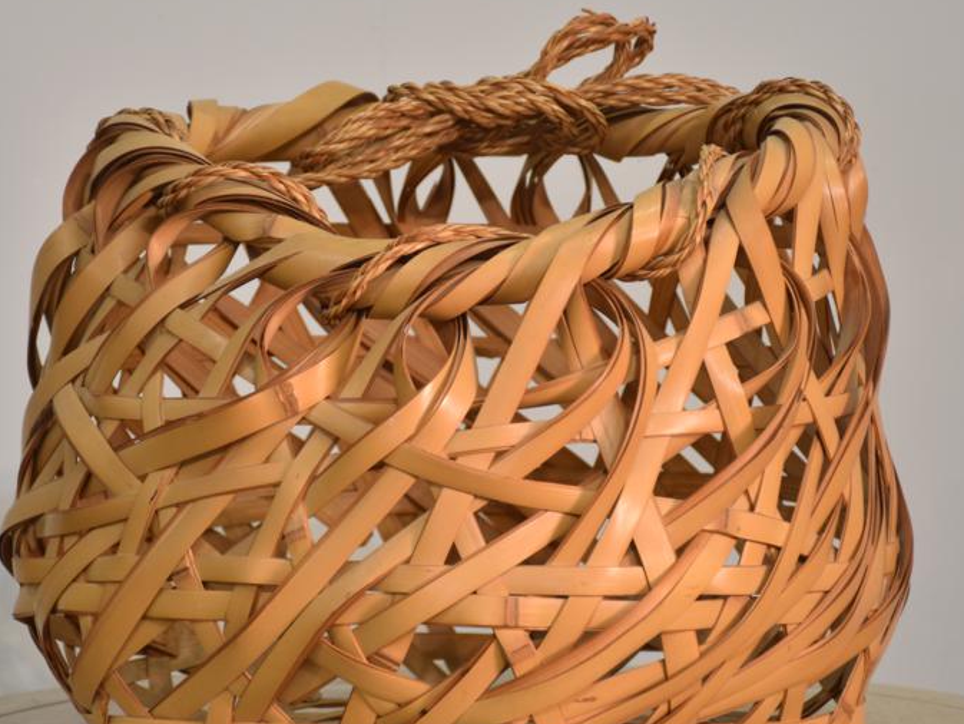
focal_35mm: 209
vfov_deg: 7.1
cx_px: 476
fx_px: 5821
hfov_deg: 9.5
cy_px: 406
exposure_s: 1/30
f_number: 5.3
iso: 400
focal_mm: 90
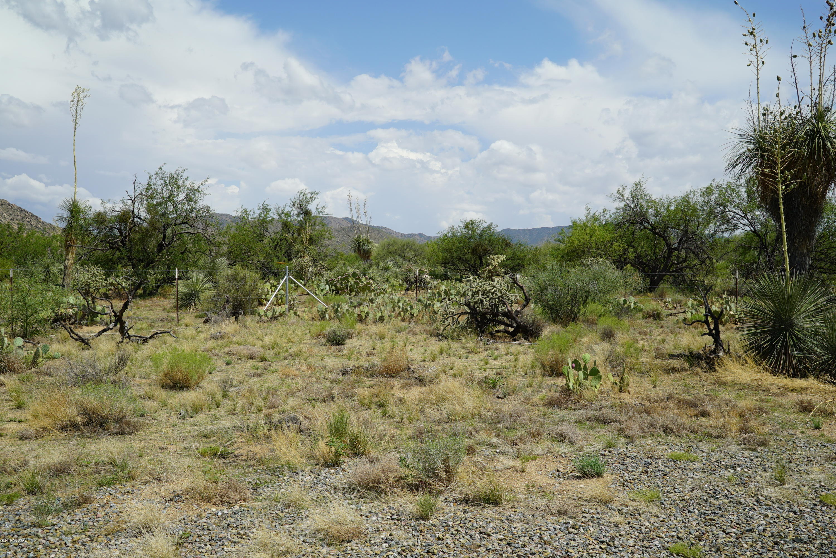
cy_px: 279
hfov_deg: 50.7
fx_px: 883
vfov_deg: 35.1
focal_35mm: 38
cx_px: 418
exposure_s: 1/125
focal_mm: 38
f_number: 14
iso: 100
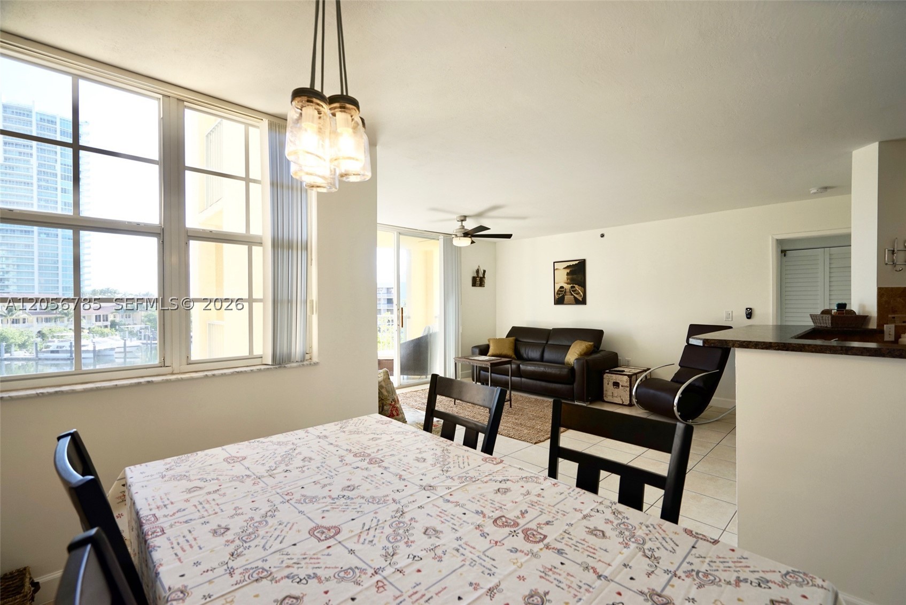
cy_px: 302
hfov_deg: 96.7
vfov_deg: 73.8
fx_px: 403
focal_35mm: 16
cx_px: 453
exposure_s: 1/80
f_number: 5.6
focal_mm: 16
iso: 100
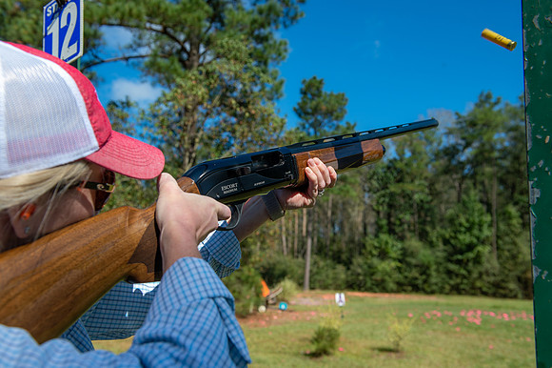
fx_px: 536
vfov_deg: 37.8
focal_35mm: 35
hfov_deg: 54.5
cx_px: 276
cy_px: 184
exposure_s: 1/400
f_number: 6.3
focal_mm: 35
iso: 125
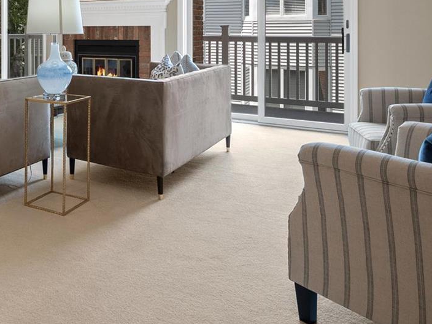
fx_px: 437
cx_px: 66
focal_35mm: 35
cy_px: 39
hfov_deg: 48.6
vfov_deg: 38.2
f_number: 8
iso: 400
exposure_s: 1/10
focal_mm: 8
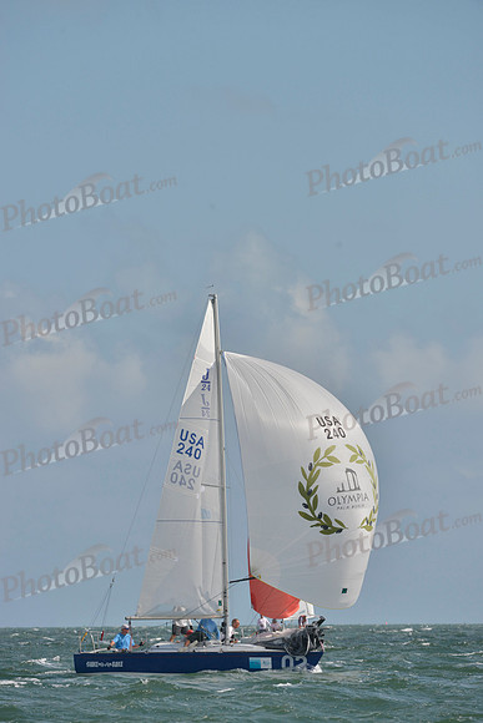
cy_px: 362
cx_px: 242
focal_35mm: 400
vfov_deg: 5.2
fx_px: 8045
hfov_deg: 3.4
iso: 280
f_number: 8
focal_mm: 400
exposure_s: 1/1250
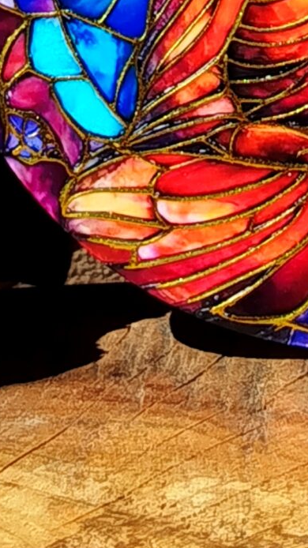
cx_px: 343
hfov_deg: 6.3
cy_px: -271
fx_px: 2804
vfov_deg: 10.8
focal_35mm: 193
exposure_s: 1/1134
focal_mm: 5.31
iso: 50
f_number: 1.7
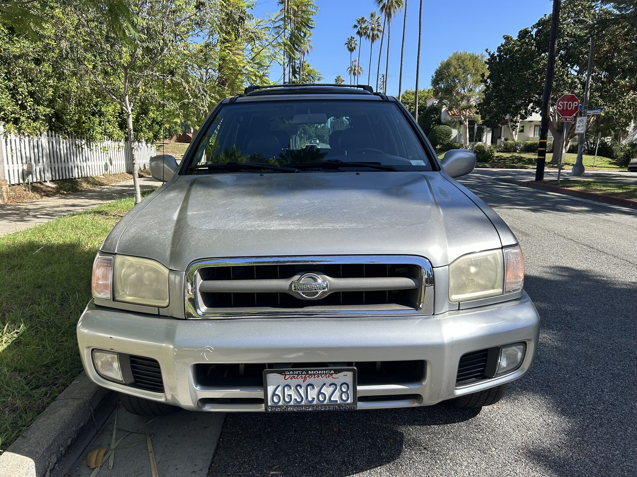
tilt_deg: -10.7
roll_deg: -0.6
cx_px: 318
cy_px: 238
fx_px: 478
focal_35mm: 26
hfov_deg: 67.3
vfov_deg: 53.1
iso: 50
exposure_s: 1/2252
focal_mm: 5.7
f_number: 1.5
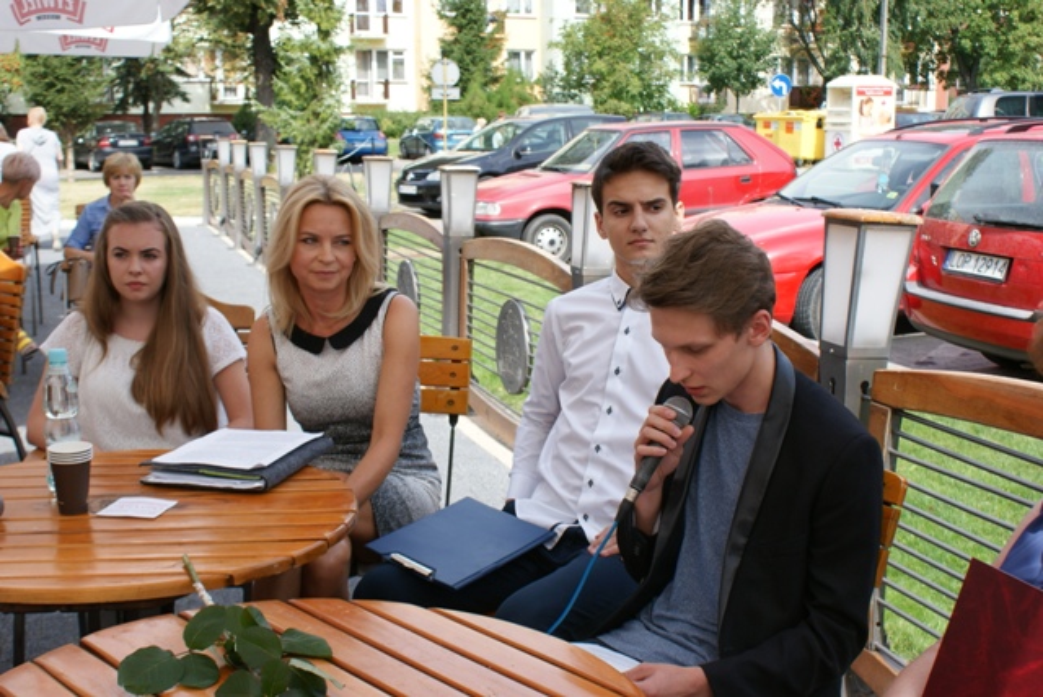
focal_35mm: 42
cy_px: 348
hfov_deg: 46.4
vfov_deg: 32.0
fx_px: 1218
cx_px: 522
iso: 100
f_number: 8
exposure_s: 1/125
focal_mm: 28
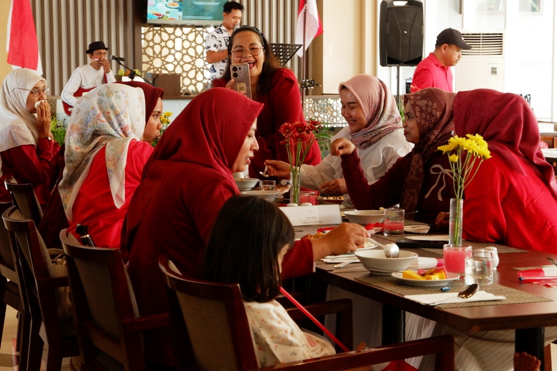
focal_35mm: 75
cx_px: 278
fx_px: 1160
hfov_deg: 27.0
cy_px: 186
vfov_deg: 18.2
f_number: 6.4
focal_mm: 50
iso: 1600
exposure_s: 1/100
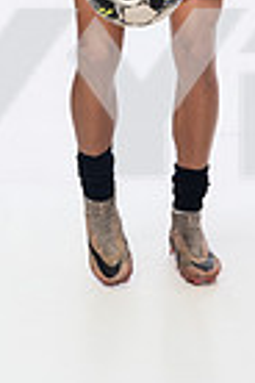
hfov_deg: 9.6
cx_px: 213
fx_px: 1519
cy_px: -100
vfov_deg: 13.9
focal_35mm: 143
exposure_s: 1/250
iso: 640
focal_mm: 44
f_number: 6.3
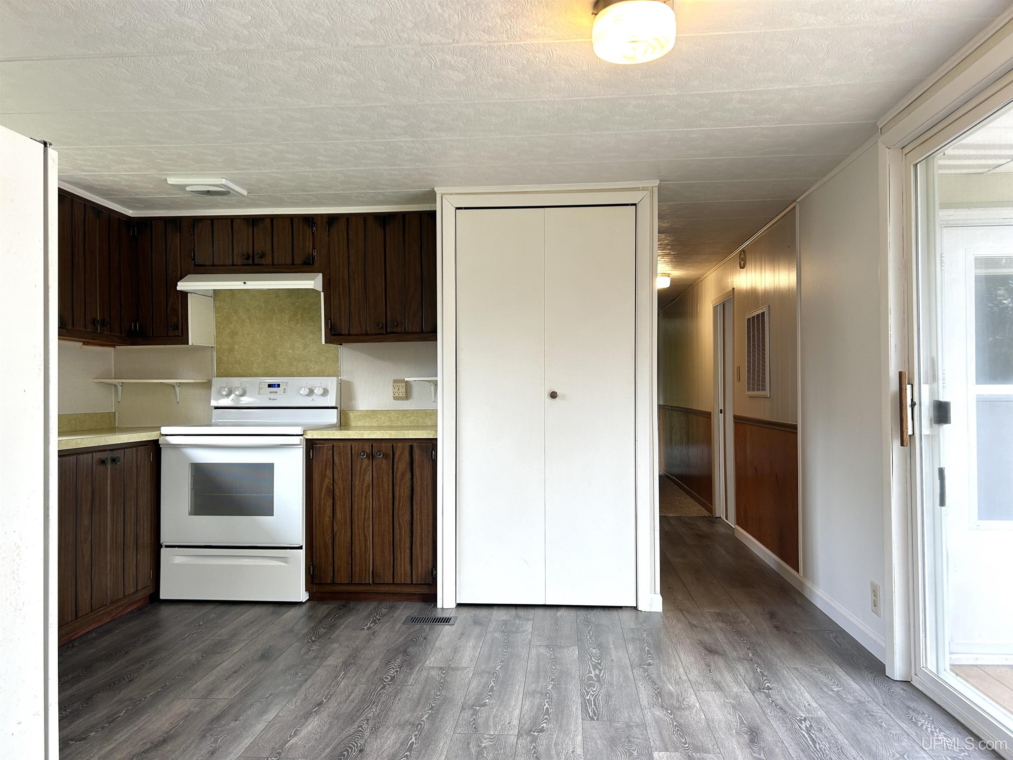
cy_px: 380
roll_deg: +0.0
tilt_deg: +0.7
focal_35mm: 26
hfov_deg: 67.3
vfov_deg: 53.1
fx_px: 761
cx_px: 506
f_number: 1.5
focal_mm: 5.7
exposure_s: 1/120
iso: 50
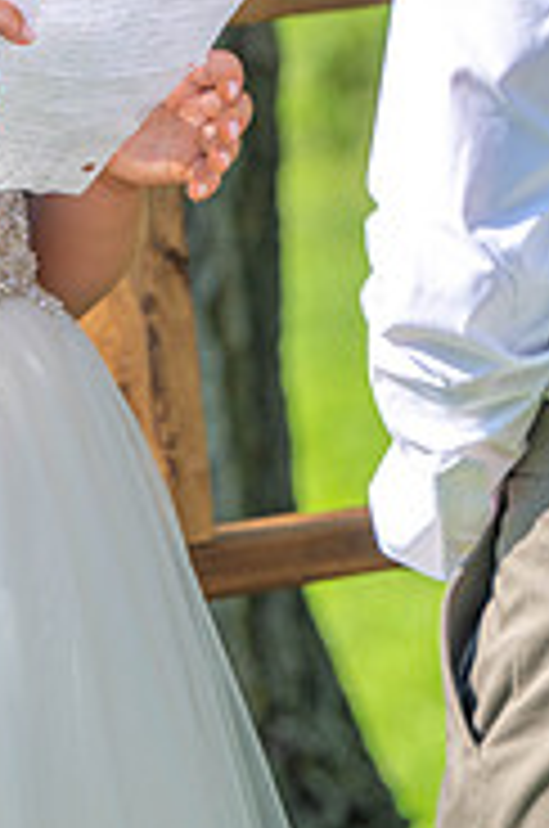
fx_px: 11250
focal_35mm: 490
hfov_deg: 2.8
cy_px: -40
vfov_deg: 4.2
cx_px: -110
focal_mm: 200
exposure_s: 1/500
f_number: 5.6
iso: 125
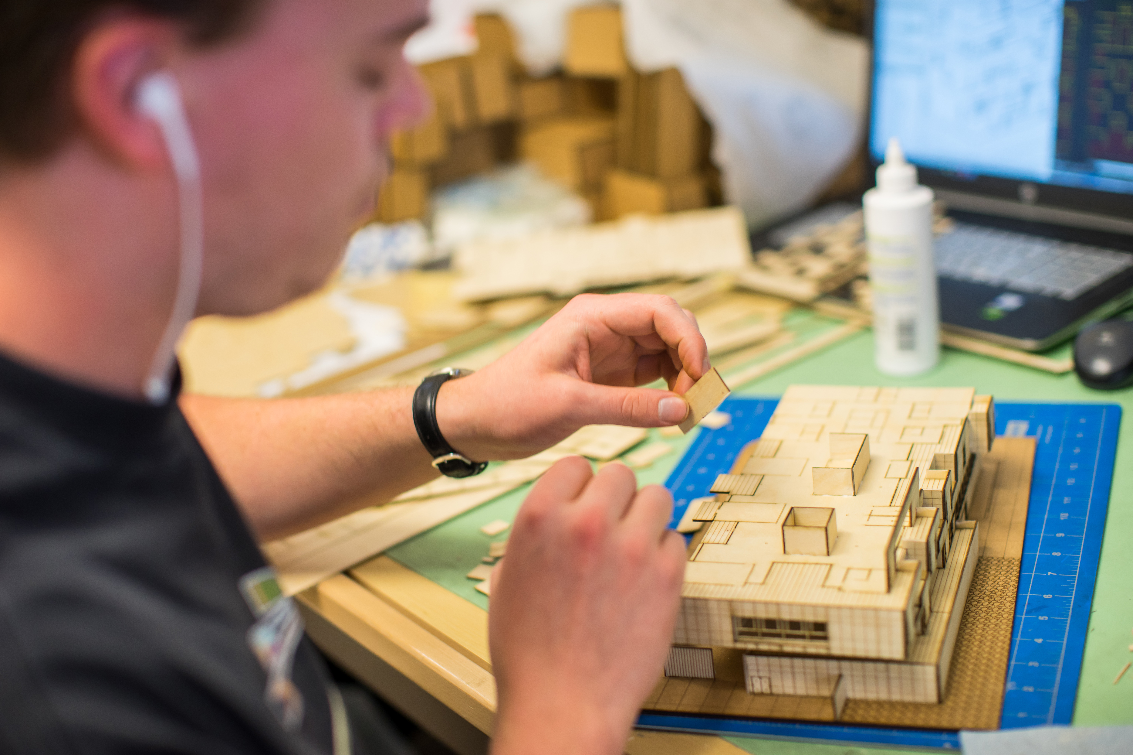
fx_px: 1573
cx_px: 566
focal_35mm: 50
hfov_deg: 39.6
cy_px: 378
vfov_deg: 27.0
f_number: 2
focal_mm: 50
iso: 400
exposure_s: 1/160
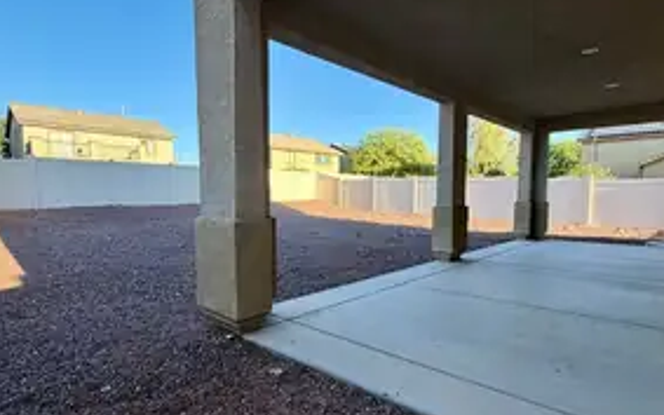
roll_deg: +0.4
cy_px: 232
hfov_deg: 82.3
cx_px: 328
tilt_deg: -5.8
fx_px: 380
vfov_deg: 57.1
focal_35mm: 21
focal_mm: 2.22
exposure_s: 1/502
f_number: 2.2
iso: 50
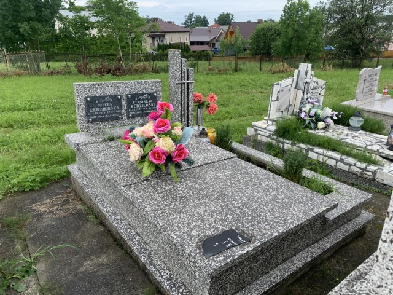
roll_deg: -0.8
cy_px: 148
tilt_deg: -19.6
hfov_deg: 67.3
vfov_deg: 53.1
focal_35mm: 26
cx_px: 196
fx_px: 295
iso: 25
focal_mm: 4.25
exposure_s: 1/696
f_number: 1.8
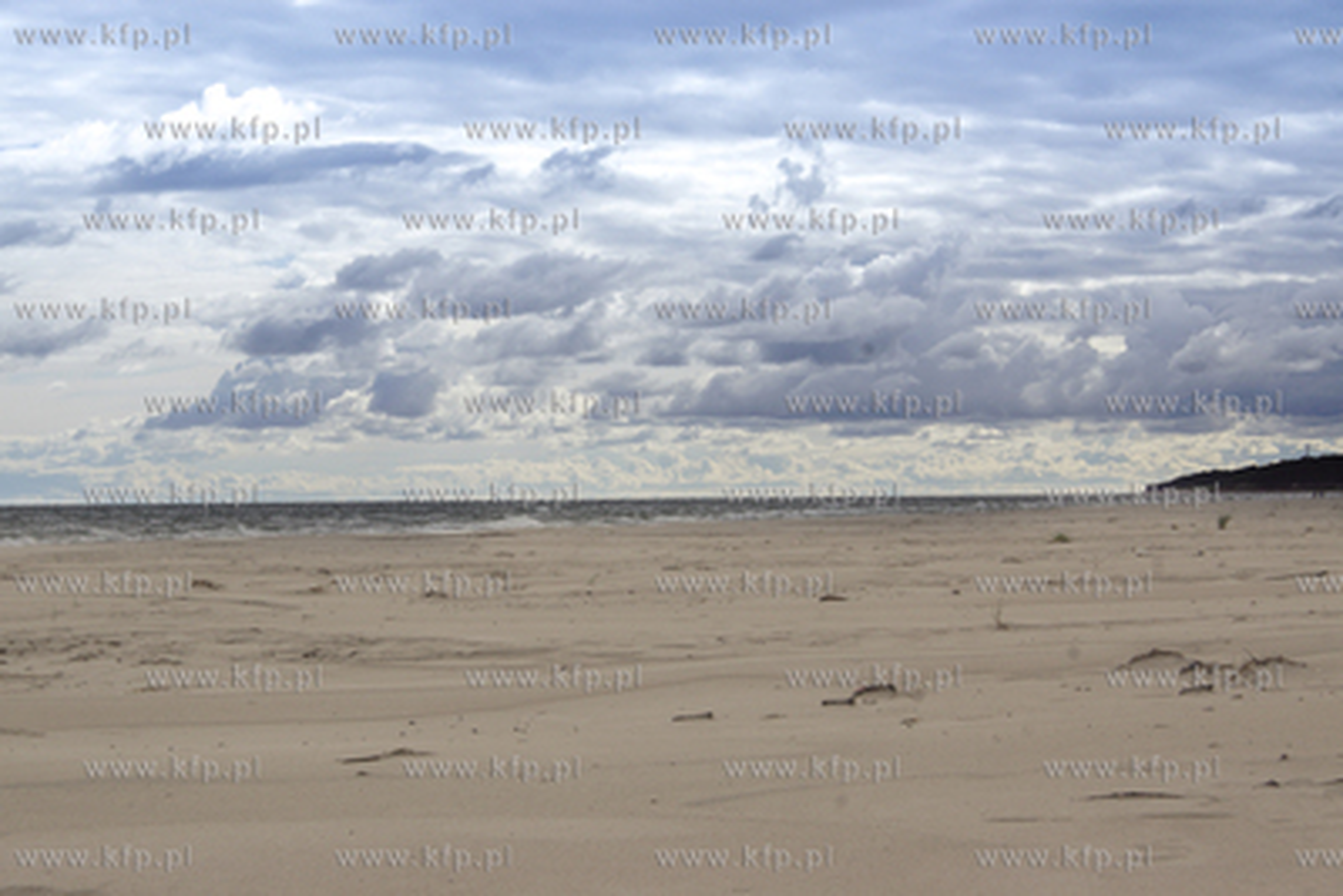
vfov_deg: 13.1
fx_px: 3918
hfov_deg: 19.4
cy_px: 448
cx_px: 672
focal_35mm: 105
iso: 160
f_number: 18
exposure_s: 1/160
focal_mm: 70
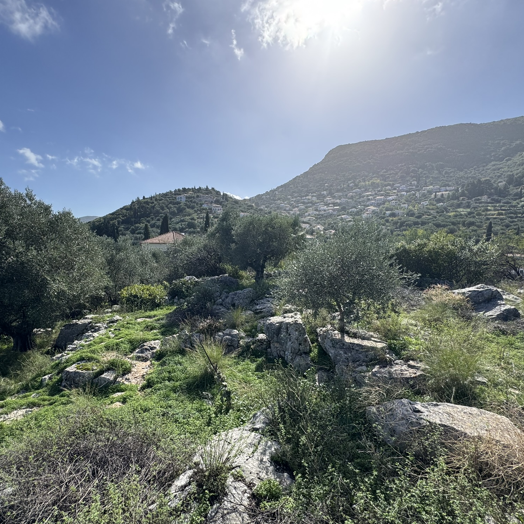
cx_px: 234
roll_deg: -0.5
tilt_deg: -5.5
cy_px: 269
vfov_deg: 84.0
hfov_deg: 83.7
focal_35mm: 17
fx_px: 291
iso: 40
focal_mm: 2.22
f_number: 2.2
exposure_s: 1/1449
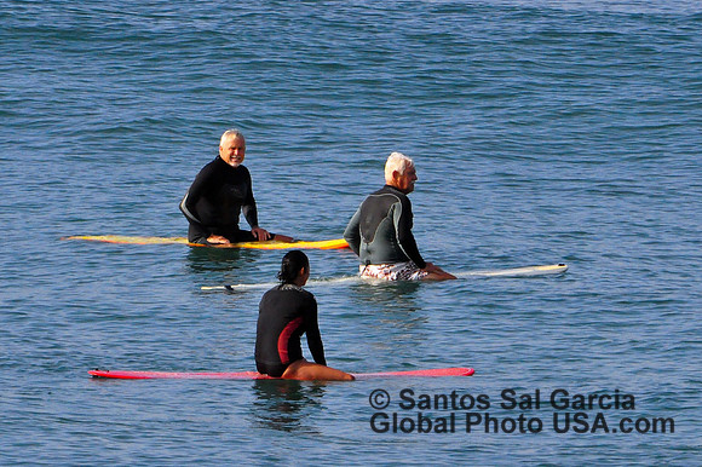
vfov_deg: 1.7
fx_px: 16078
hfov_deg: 2.5
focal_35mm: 825
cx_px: 351
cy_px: 234
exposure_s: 1/500
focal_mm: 550
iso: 1250
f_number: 18
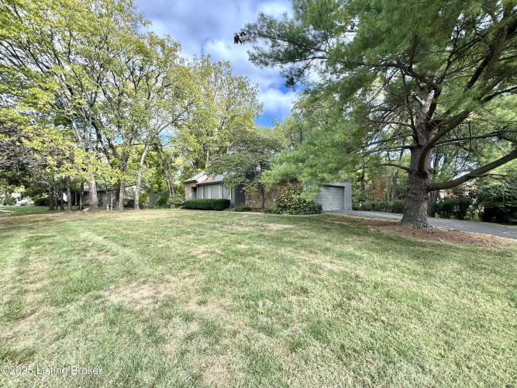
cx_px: 258
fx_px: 209
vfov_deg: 85.7
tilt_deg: +1.6
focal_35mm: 14
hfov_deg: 102.1
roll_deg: -0.4
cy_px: 194
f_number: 2.2
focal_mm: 2.22
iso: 40
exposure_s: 1/295
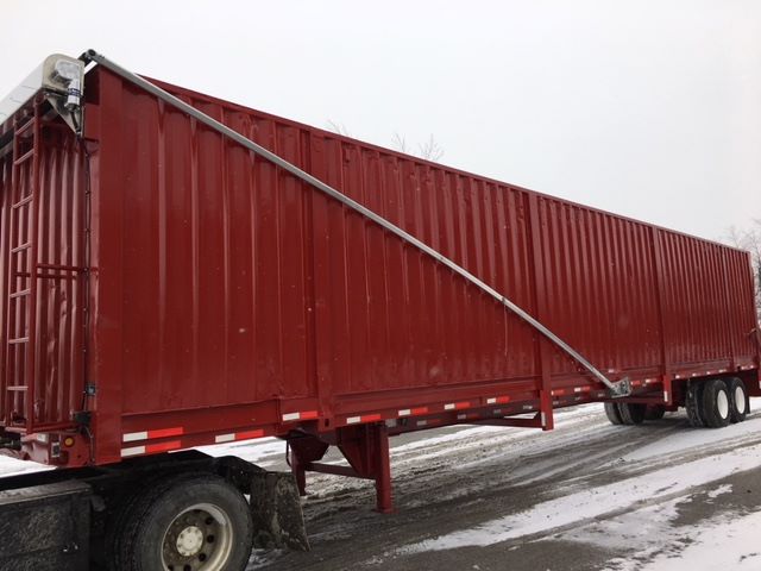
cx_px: 380
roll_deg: +2.1
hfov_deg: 61.7
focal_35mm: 29
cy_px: 286
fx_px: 638
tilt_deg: +6.4
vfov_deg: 48.2
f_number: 2.2
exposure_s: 1/625
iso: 25
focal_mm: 4.15
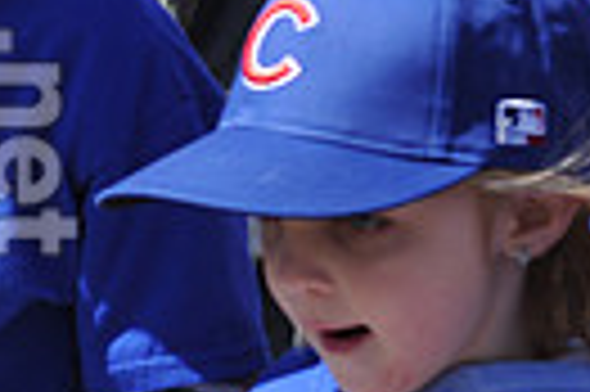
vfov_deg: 4.4
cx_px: -504
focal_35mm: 309
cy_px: 171
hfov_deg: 6.5
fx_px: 5058
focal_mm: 70
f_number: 5
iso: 200
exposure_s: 1/800
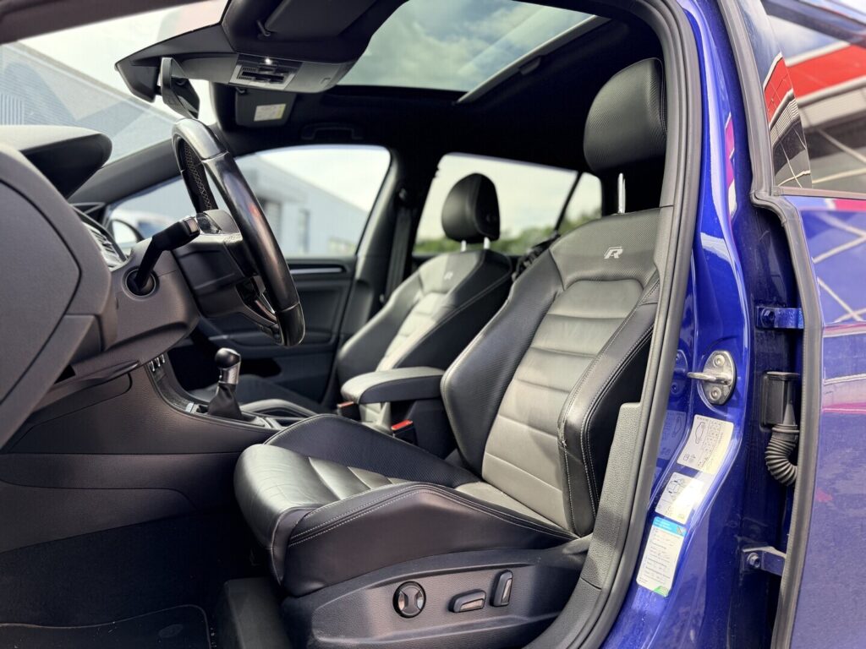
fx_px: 600
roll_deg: -3.8
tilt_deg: -4.4
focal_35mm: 24
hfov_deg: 71.6
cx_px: 433
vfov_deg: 56.8
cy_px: 324
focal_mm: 6.76
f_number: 1.78
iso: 100
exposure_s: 1/345
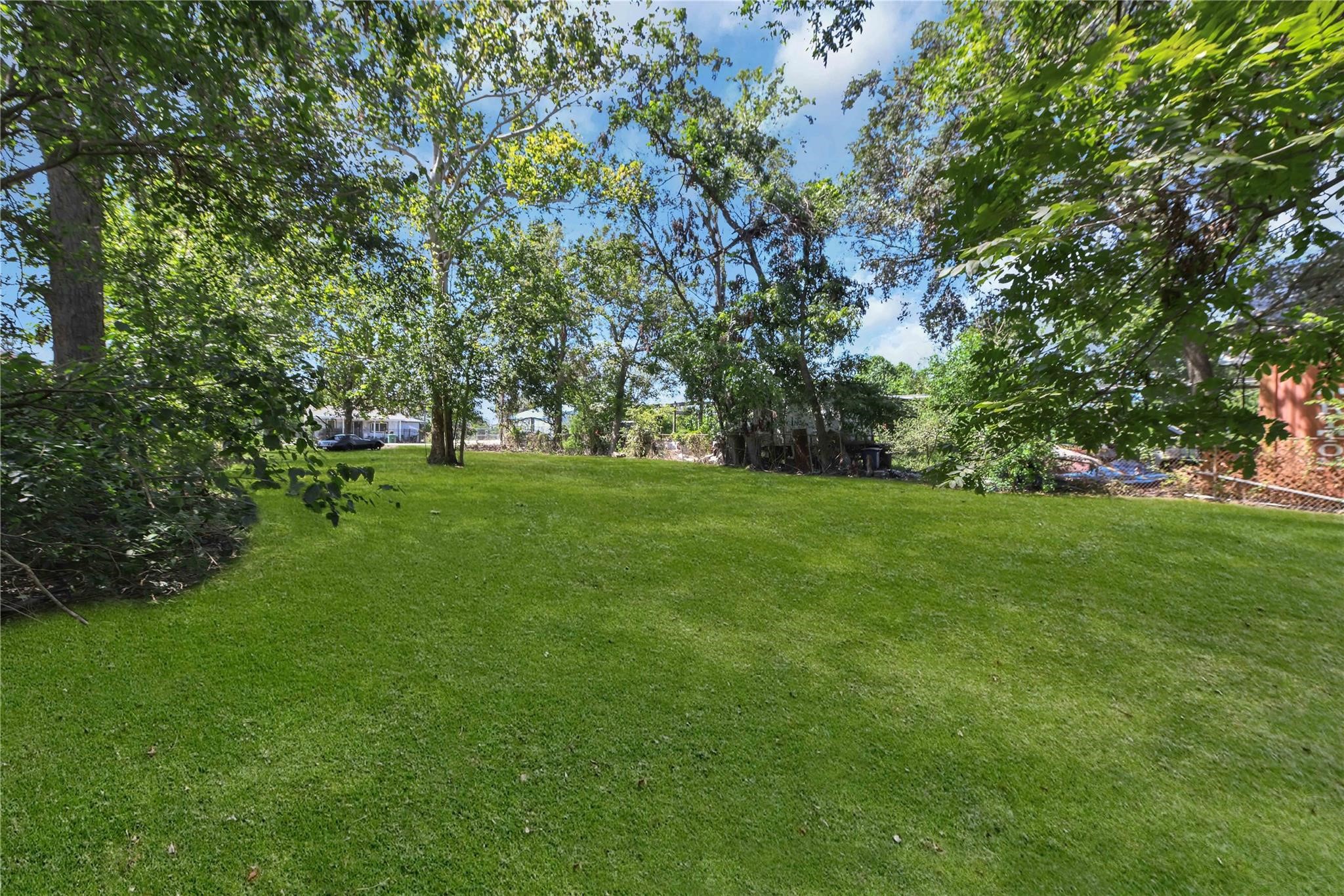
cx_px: 672
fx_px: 523
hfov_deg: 104.3
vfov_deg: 81.2
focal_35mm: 14
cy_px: 448
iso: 100
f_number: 8
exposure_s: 1/60
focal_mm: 14
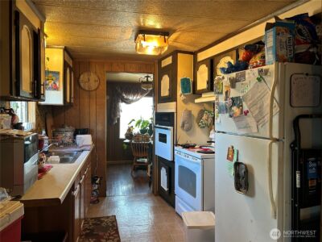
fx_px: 242
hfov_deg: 67.3
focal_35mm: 26
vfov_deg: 53.1
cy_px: 121
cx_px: 161
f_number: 1.5
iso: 125
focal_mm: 5.7
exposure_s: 1/60
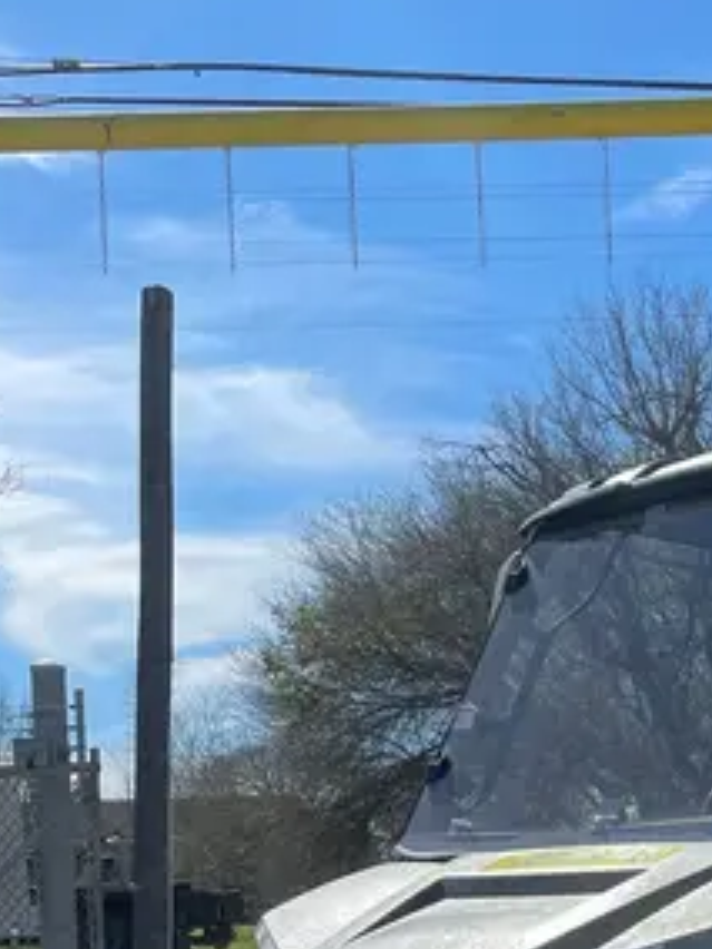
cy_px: 921
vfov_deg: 27.5
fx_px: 1837
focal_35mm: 67
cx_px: 829
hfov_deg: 20.6
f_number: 1.6
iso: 32
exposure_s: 1/4132
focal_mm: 4.2
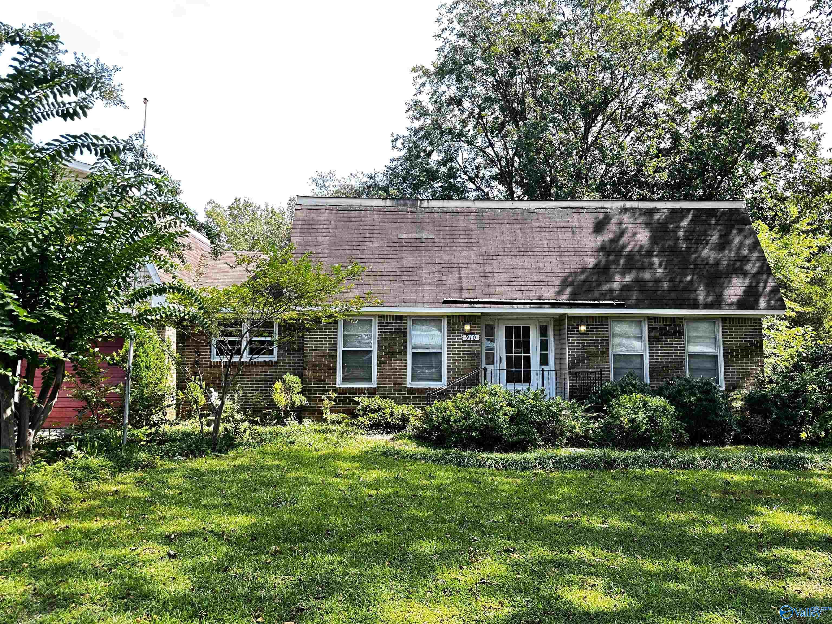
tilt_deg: +5.8
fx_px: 577
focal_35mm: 24
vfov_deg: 56.8
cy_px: 312
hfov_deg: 71.6
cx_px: 416
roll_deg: -0.1
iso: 80
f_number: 1.78
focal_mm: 6.86
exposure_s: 1/271
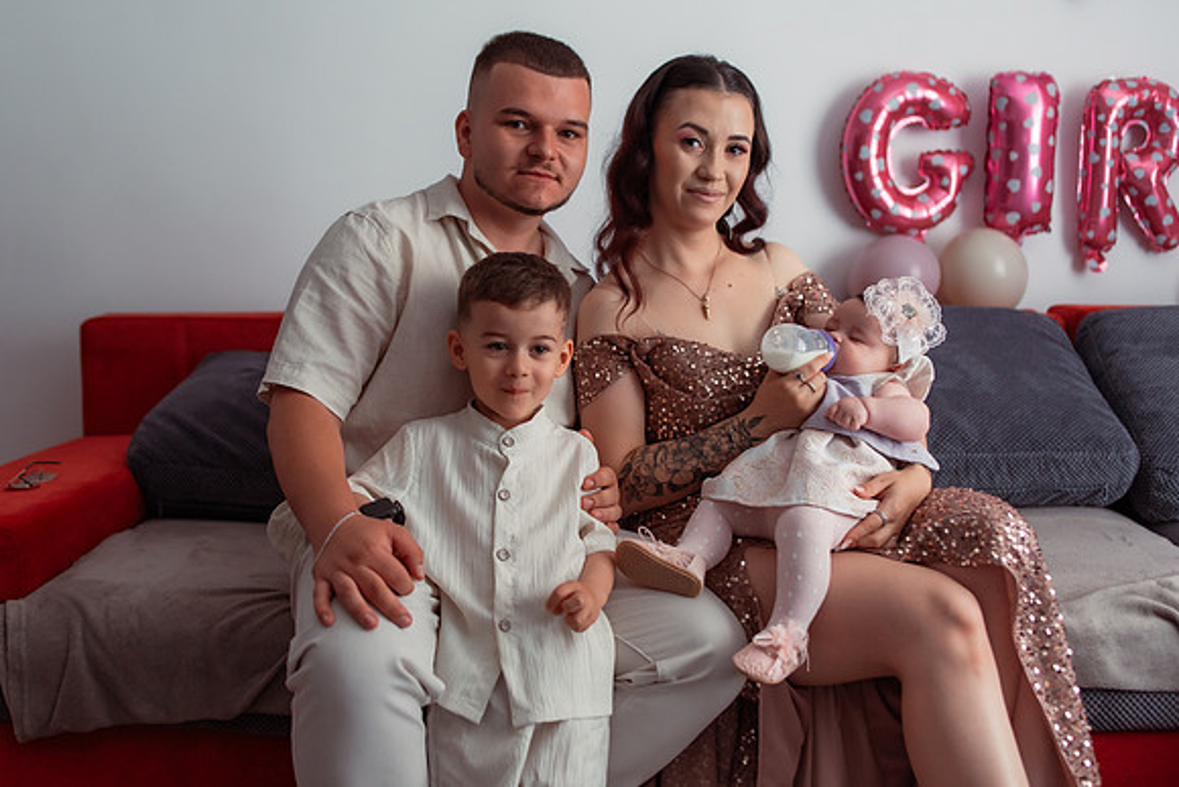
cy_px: 358
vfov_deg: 34.9
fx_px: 1249
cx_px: 537
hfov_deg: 50.5
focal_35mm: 38
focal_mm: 35
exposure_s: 1/200
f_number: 2.5
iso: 800
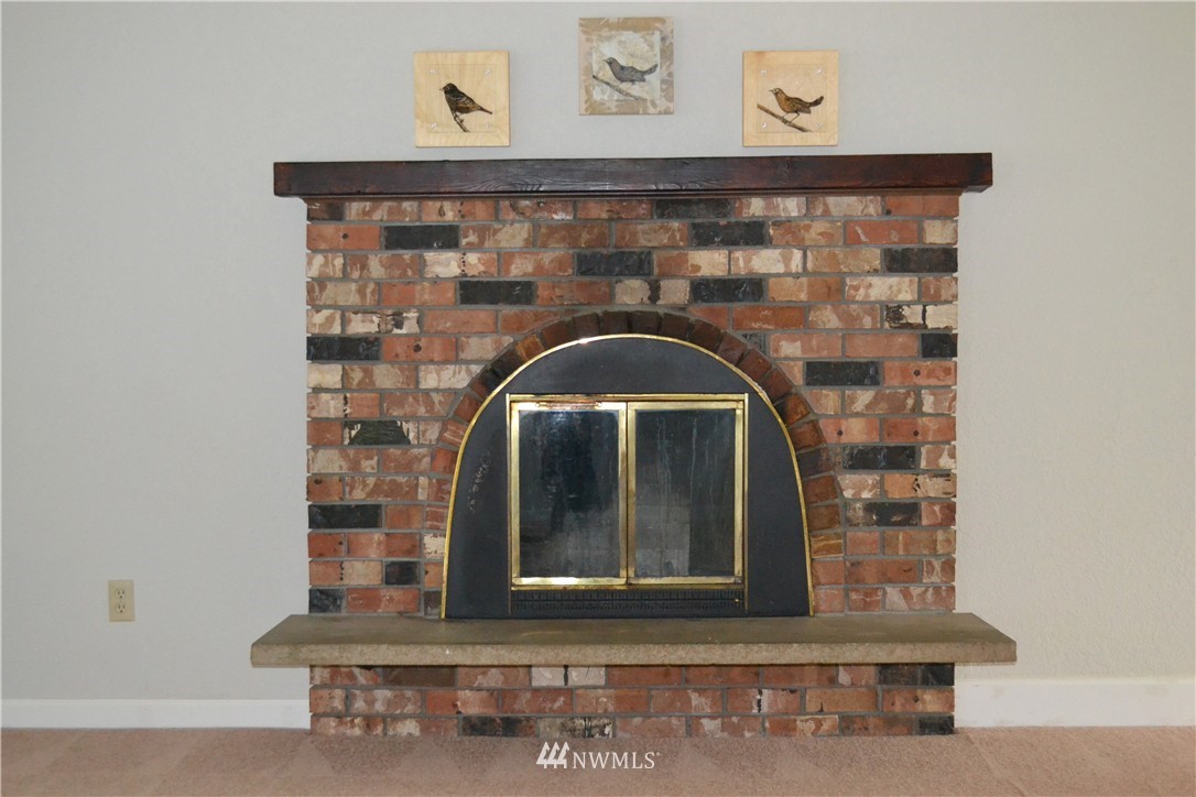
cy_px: 398
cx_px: 598
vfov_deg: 29.9
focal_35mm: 45
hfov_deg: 43.6
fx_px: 1495
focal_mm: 30
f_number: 4.5
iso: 3200
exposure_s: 1/60
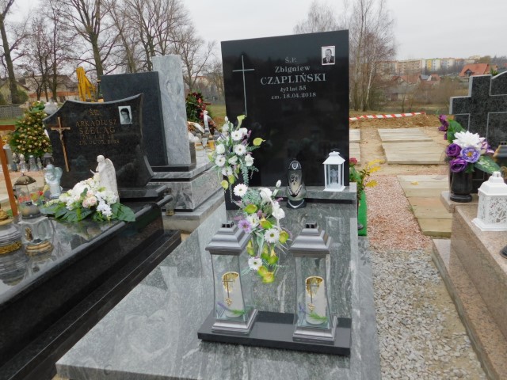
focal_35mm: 28
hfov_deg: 63.4
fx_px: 410
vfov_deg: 49.7
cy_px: 190
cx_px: 254
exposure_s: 1/160
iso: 125
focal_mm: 4.9
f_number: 3.2
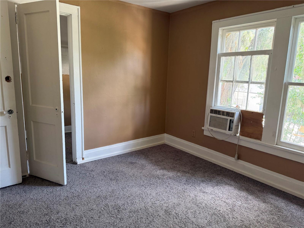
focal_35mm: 24
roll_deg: -1.4
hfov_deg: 71.6
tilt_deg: -9.7
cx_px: 152
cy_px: 114
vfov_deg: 56.8
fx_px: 211
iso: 200
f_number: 1.78
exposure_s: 1/68
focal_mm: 6.76
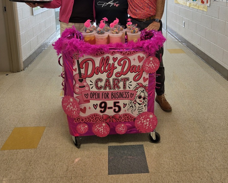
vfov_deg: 42.9
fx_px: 216
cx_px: 121
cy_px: 27
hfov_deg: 55.6
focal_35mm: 32
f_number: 1.4
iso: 32
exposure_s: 1/120
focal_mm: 6.5
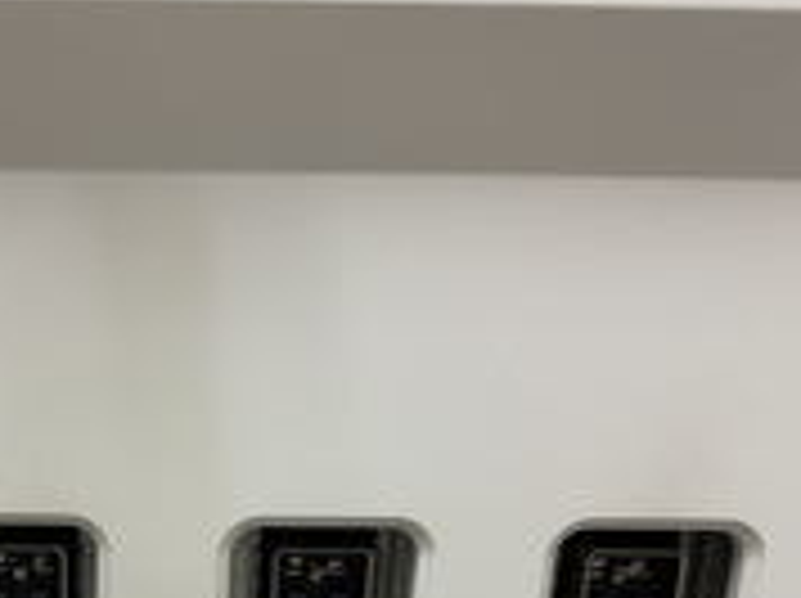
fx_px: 1248
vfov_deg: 25.4
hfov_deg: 34.2
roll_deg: +1.1
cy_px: 620
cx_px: 126
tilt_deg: -17.9
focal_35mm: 54
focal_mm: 6.86
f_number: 1.78
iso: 160
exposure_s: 1/120
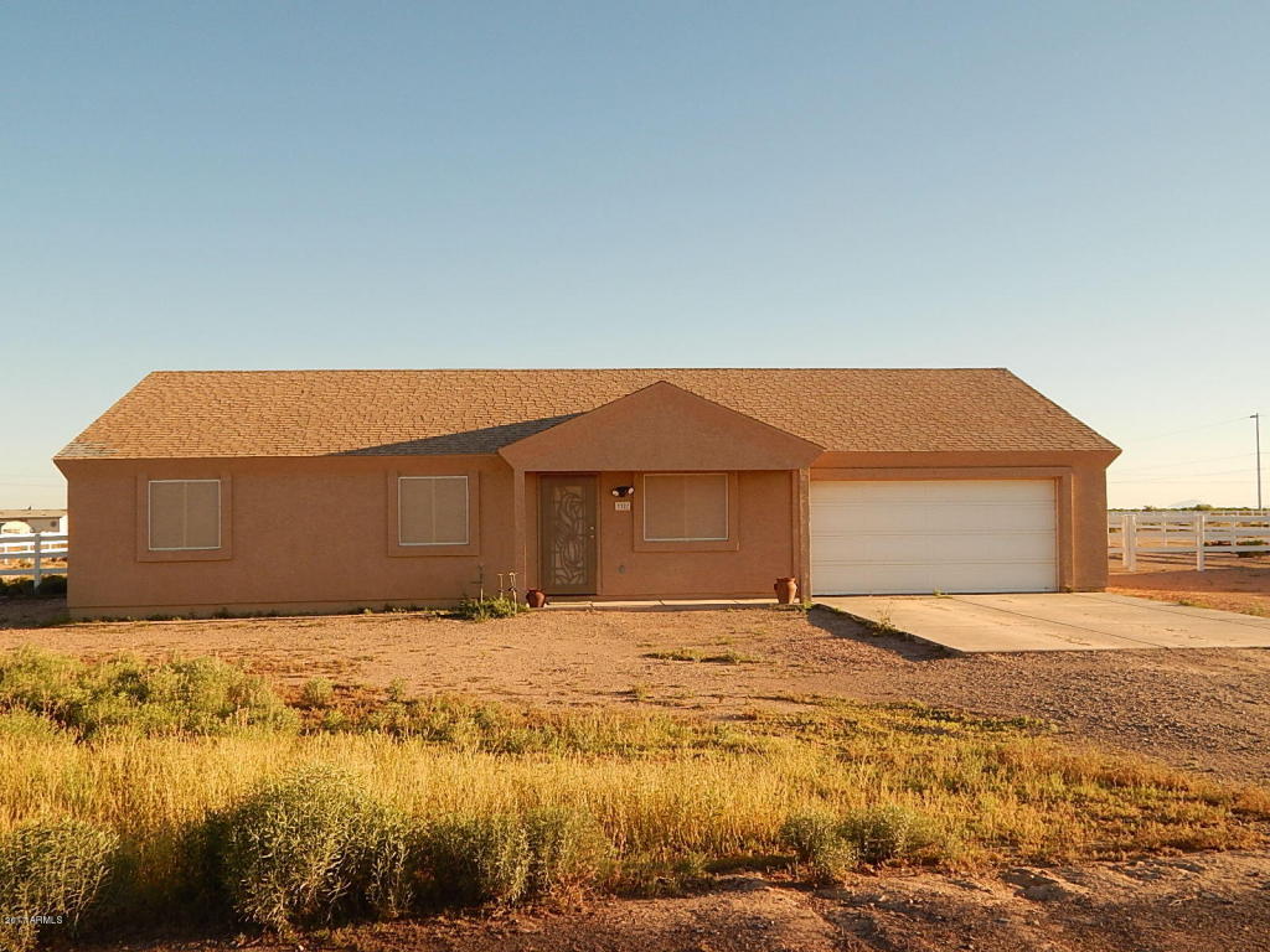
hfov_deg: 58.4
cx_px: 635
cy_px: 476
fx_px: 1137
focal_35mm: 31
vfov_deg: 45.4
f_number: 6.5
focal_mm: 5.6
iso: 200
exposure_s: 1/400
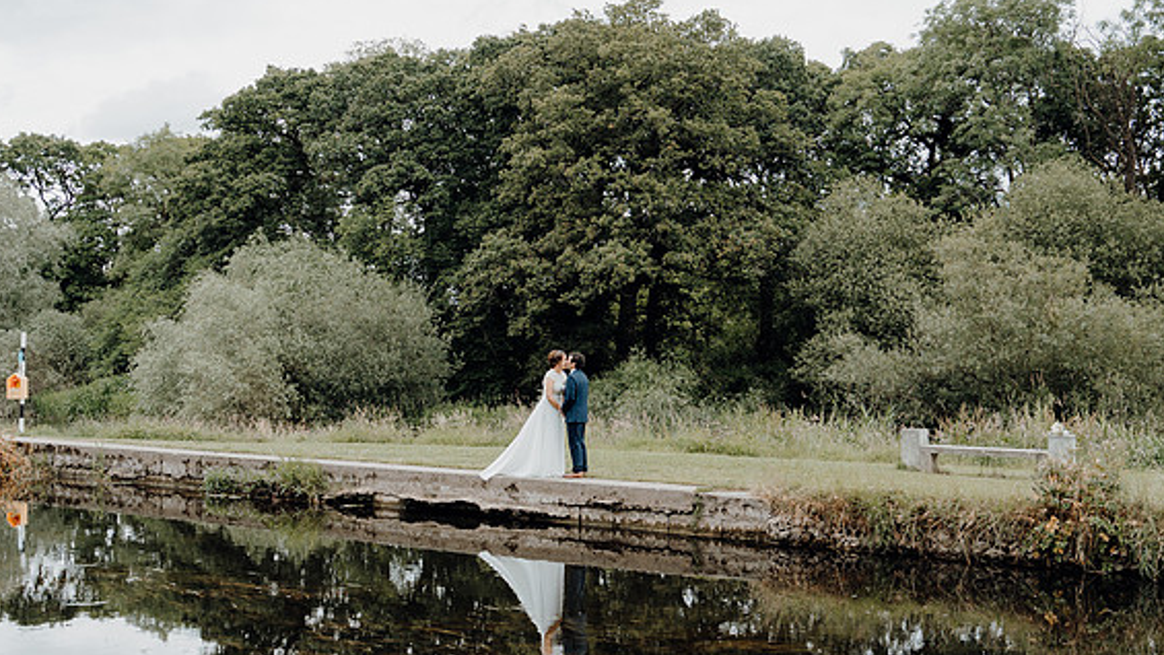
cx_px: 569
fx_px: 1327
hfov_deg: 47.3
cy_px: 386
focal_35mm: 43
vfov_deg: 27.7
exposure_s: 1/800
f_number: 2.8
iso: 250
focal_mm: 27
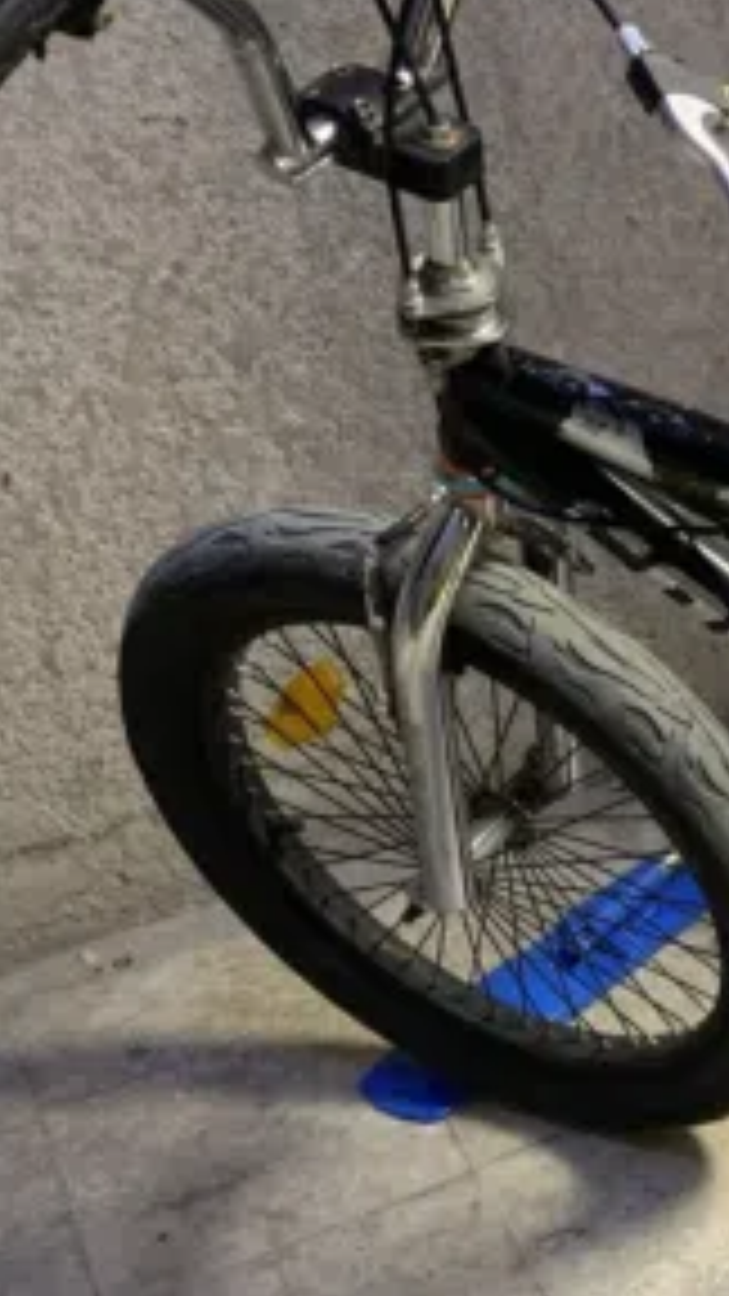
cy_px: 778
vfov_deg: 33.2
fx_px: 2165
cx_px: 1382
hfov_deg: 15.8
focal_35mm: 63
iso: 320
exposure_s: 1/50
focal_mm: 4.25
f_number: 1.8
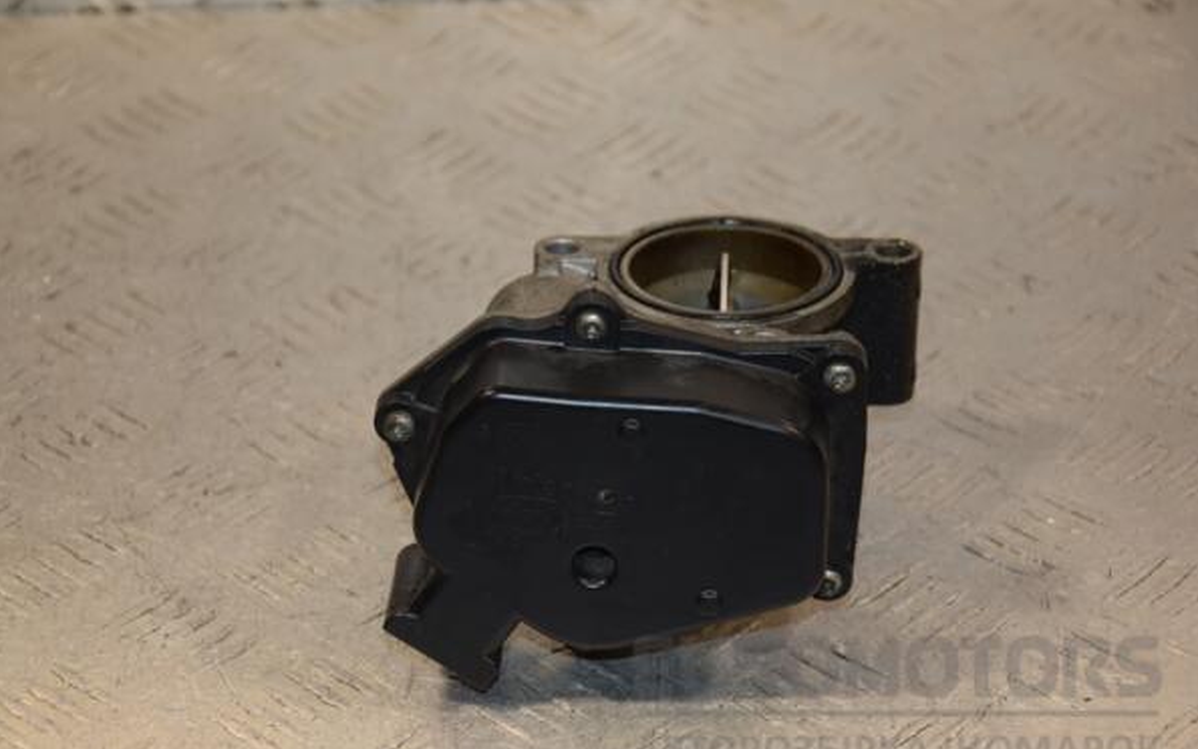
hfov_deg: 19.3
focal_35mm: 108
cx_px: 596
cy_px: 399
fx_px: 3526
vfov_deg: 12.1
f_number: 5.3
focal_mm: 70
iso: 800
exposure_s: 1/200
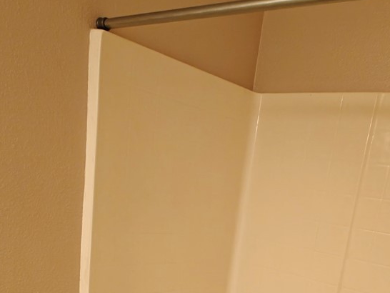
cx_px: 212
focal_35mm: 41
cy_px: 344
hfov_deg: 45.7
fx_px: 462
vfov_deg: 30.3
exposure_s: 1/60
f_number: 2.2
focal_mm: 2.62
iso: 320
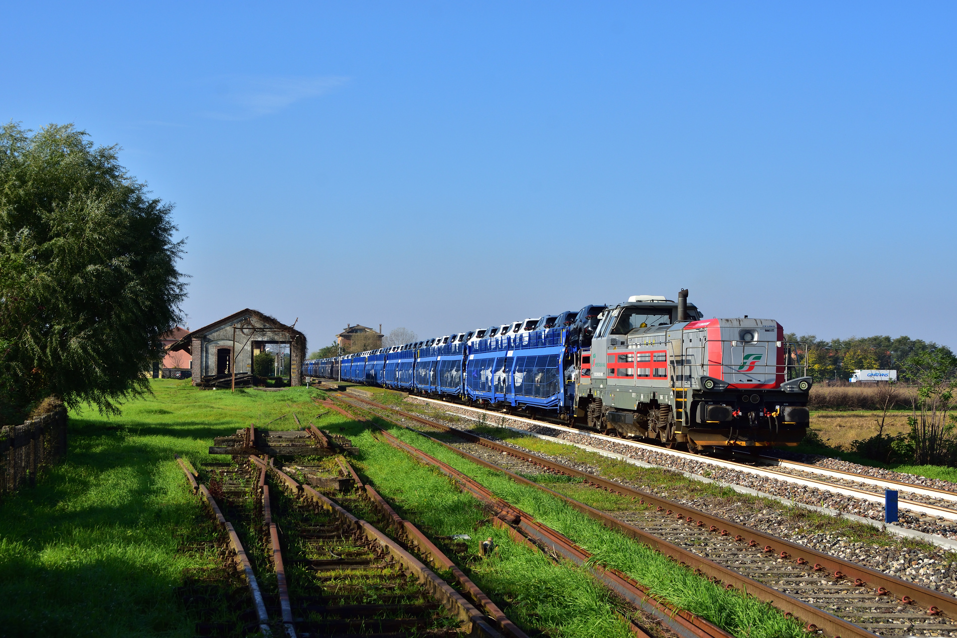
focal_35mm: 57
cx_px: 478
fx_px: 1515
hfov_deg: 35.1
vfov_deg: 23.8
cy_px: 319
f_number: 7.1
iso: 250
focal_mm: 38
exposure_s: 1/800
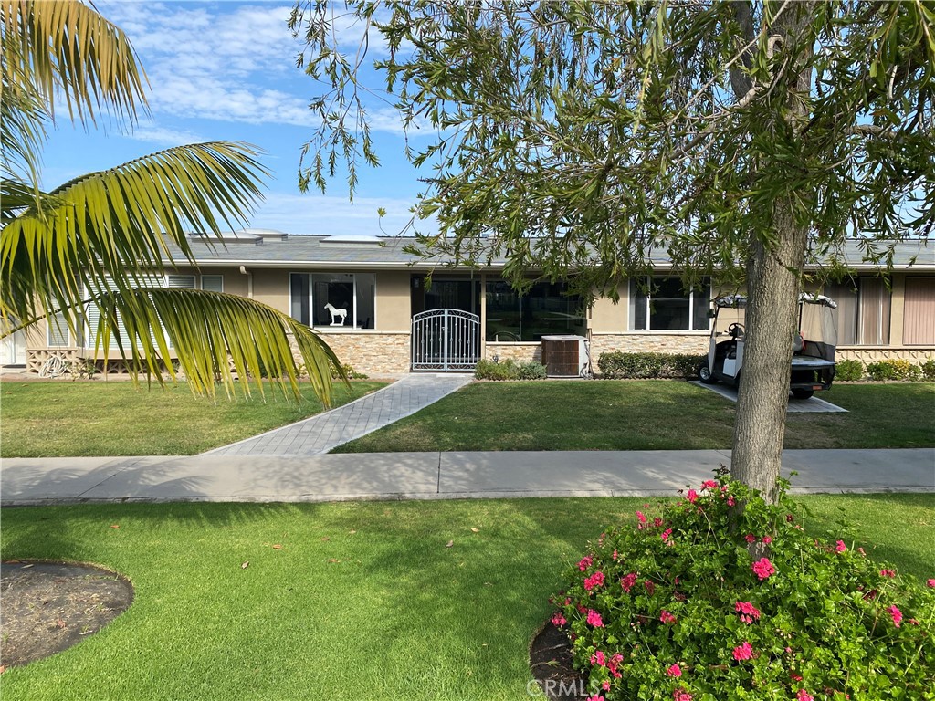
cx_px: 468
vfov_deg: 53.1
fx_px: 702
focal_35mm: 26
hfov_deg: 67.3
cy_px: 350
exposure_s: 1/1629
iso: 32
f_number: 1.8
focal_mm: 4.25
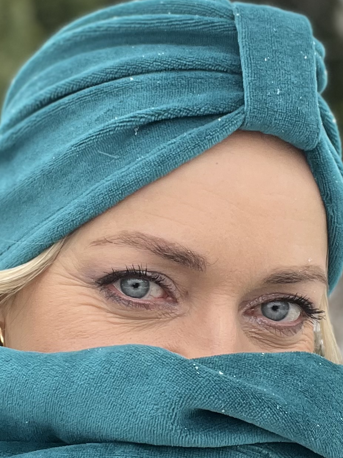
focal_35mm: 75
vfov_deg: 26.0
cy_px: 236
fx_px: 991
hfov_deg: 19.6
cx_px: 192
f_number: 2.2
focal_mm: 2.71
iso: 100
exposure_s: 1/117
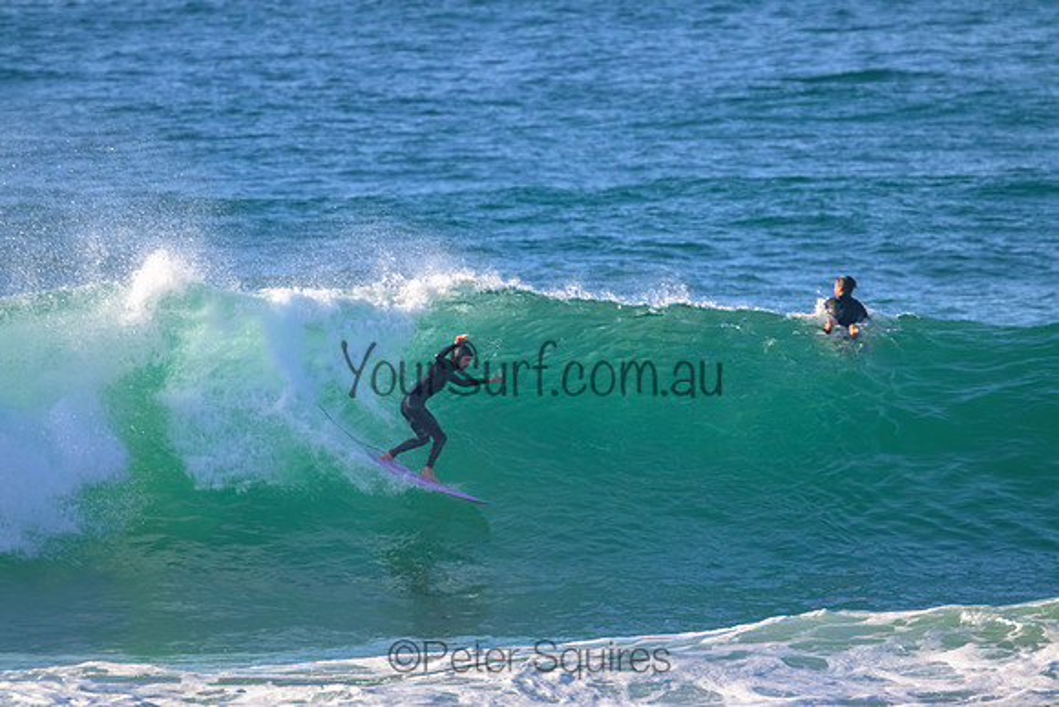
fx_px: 23538
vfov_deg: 1.7
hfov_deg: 2.6
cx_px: 530
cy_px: 354
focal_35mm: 800
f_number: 11
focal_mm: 800
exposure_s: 1/1250
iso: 1800
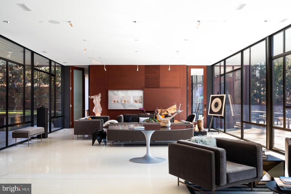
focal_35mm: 30
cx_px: 146
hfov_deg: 62.0
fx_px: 242
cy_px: 97
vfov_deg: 43.5
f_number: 14
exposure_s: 1/80
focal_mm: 30
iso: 800
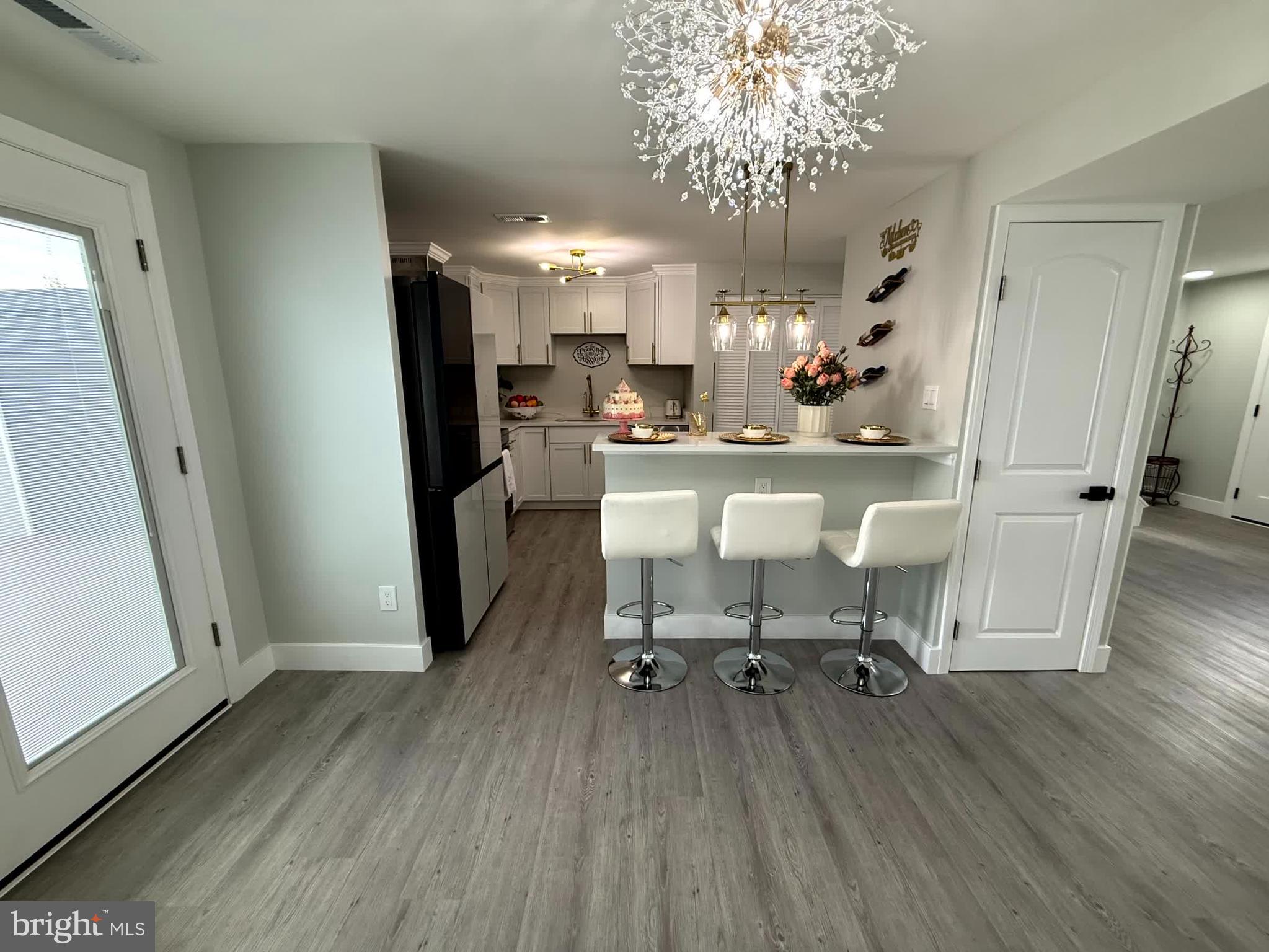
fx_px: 513
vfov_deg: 85.7
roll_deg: +0.5
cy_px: 476
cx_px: 634
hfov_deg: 102.1
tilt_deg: -12.4
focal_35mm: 14
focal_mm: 2.22
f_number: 2.2
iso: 160
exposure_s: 1/120
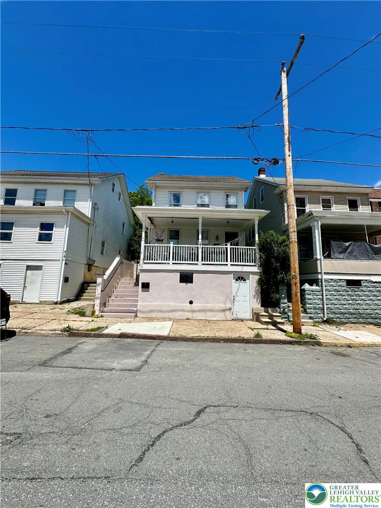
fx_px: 205
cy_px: 254
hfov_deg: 85.7
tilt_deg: +7.9
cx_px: 190
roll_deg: -3.0
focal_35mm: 14
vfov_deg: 102.1
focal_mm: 2.22
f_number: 2.2
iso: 40
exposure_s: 1/3125
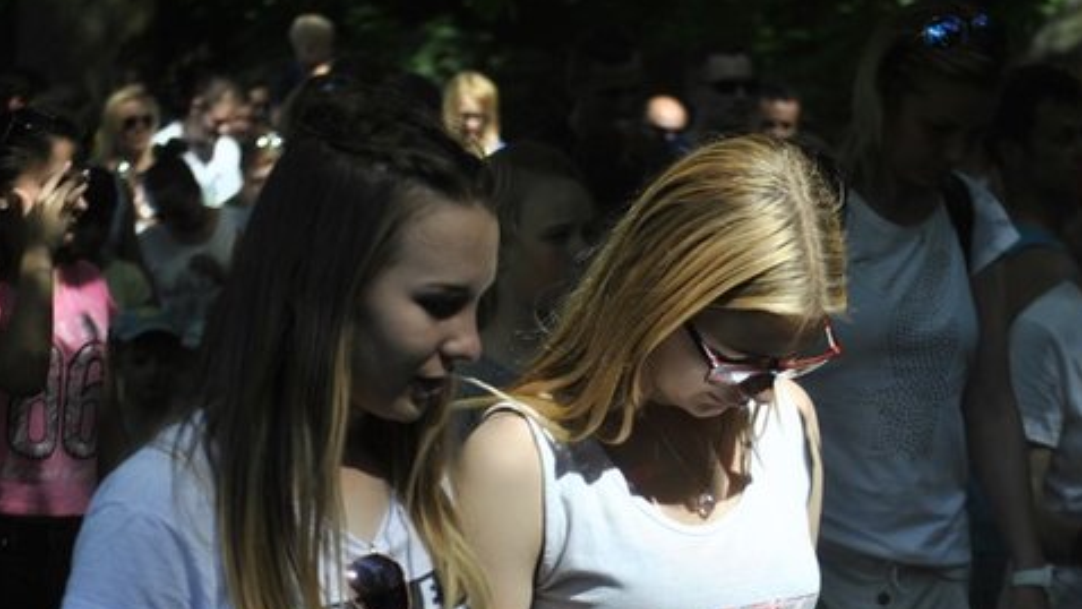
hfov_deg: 18.2
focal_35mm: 118
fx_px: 3378
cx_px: 582
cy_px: 374
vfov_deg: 10.3
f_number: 4
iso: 125
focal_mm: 55
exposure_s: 1/1000
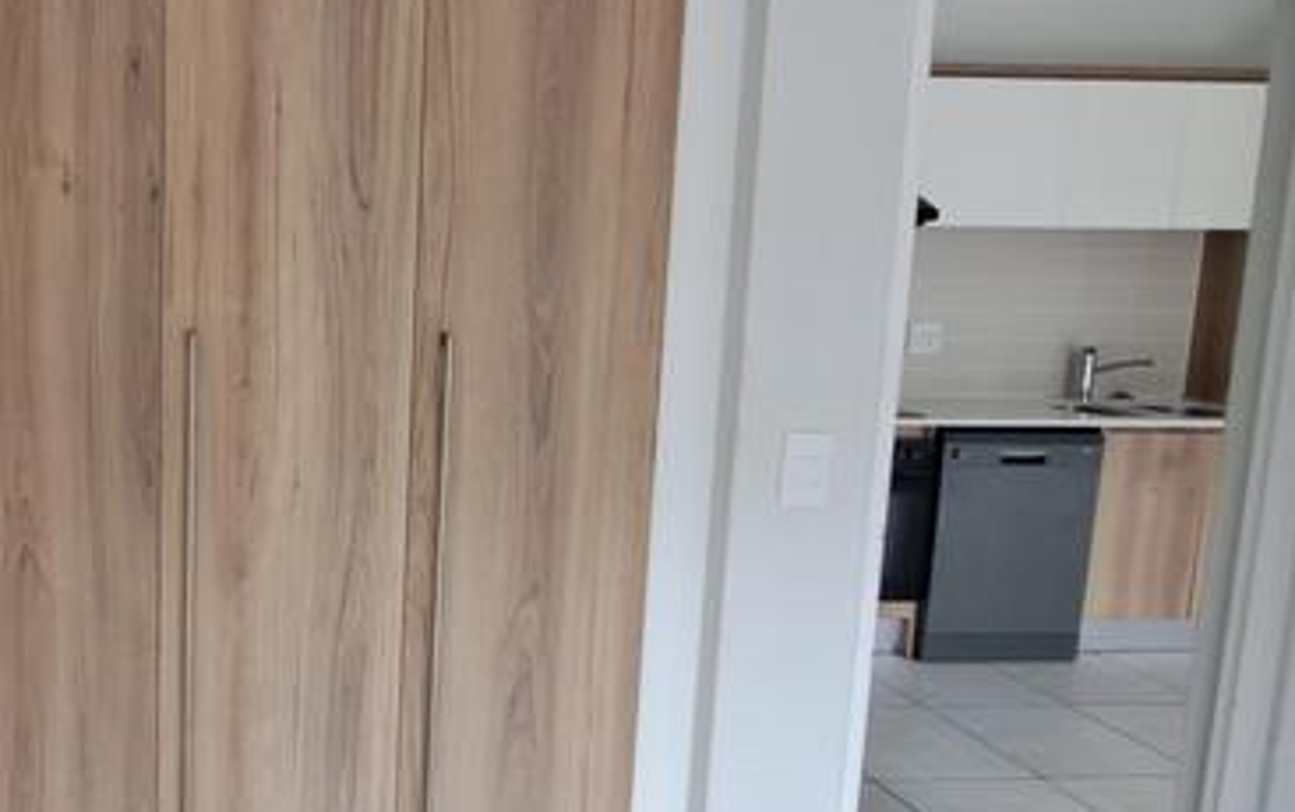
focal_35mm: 30
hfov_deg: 55.8
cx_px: 169
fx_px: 1060
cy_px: 388
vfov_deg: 41.9
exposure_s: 1/100
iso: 64
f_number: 2.2
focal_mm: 1.74
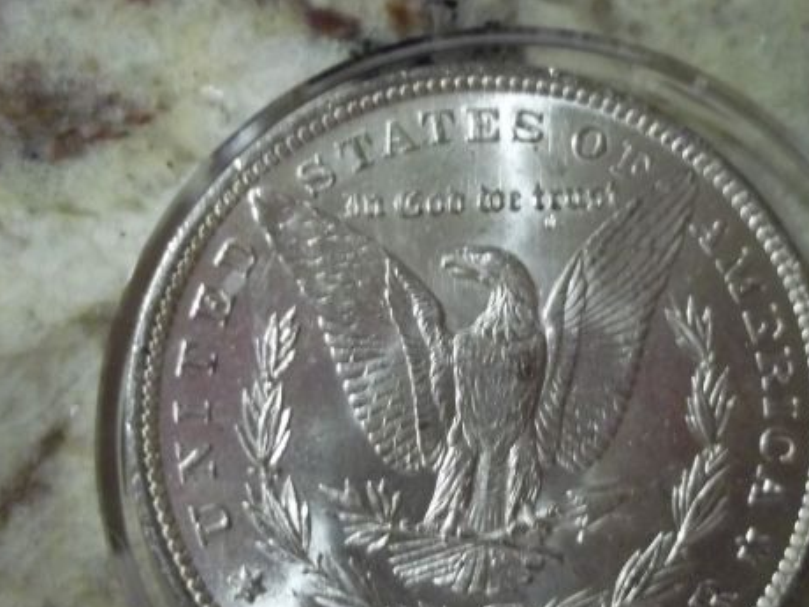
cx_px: 484
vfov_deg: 30.7
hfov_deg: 40.3
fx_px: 1098
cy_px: 392
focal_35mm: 47
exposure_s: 1/8
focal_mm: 6.5
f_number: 3.1
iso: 320
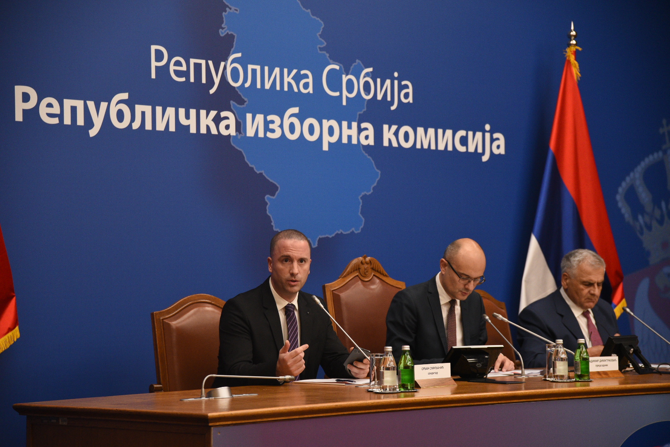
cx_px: 335
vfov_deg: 14.4
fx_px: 1768
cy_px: 224
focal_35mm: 95
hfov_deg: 21.5
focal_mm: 95
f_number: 4
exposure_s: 1/160
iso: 2500
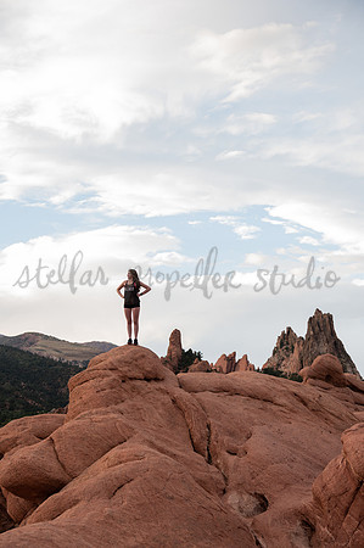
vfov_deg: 31.5
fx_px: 973
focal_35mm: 64
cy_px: 274
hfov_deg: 21.2
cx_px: 182
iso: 400
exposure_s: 1/160
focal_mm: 64
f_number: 6
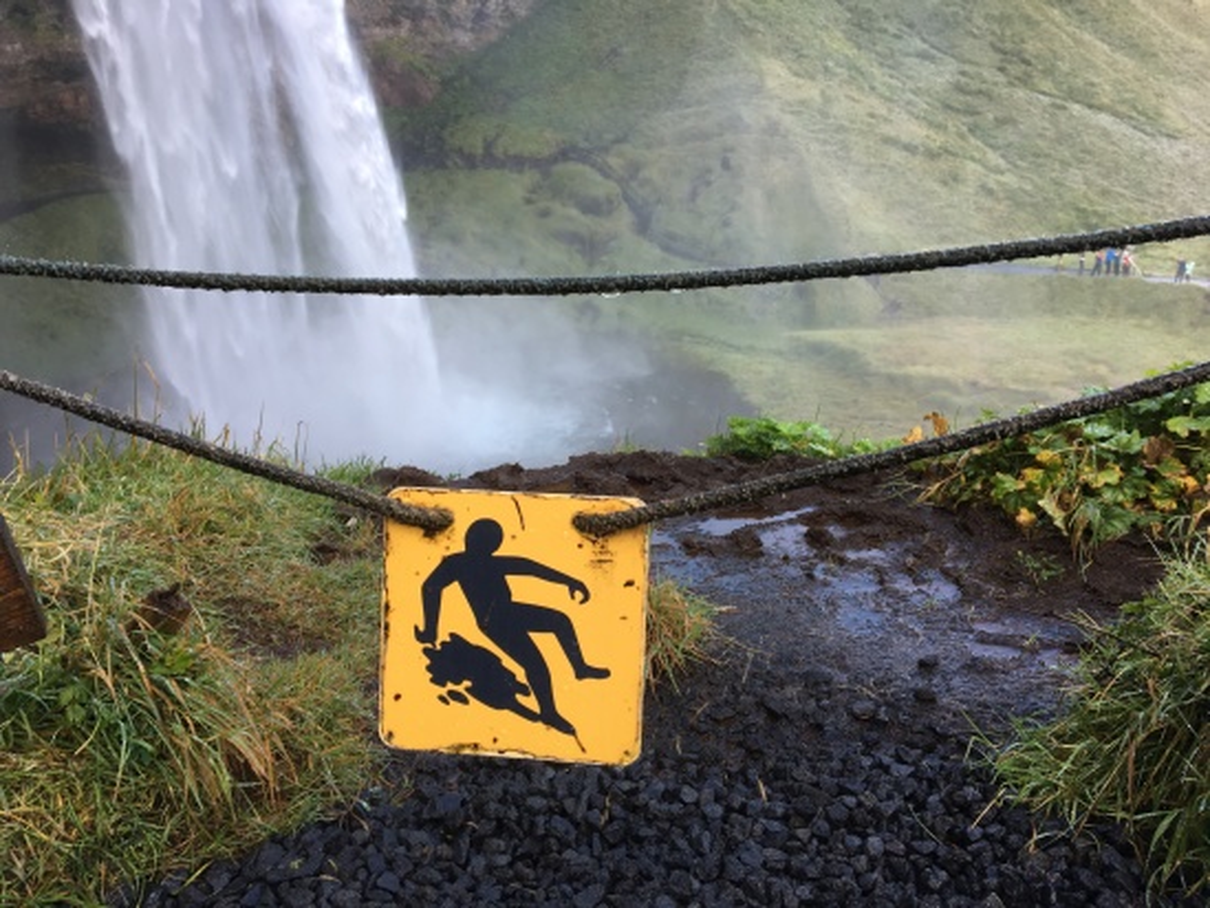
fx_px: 1014
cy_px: 454
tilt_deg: -18.8
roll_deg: +1.9
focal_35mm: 29
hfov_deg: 61.6
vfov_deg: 48.2
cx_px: 605
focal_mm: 4.15
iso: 25
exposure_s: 1/120
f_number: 2.2
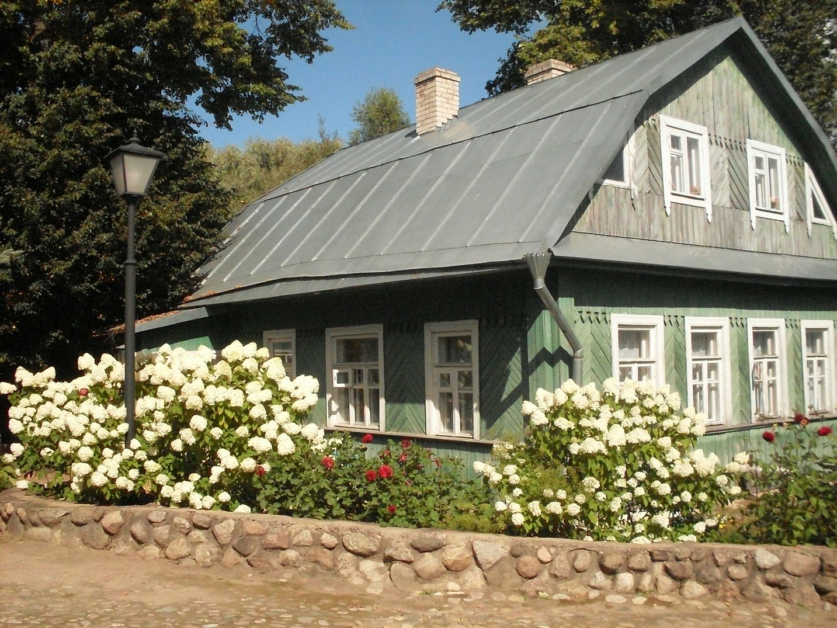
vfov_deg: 37.7
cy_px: 314
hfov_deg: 49.0
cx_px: 418
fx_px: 919
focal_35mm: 38
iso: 400
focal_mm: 6.3
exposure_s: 1/1000
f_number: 8.4
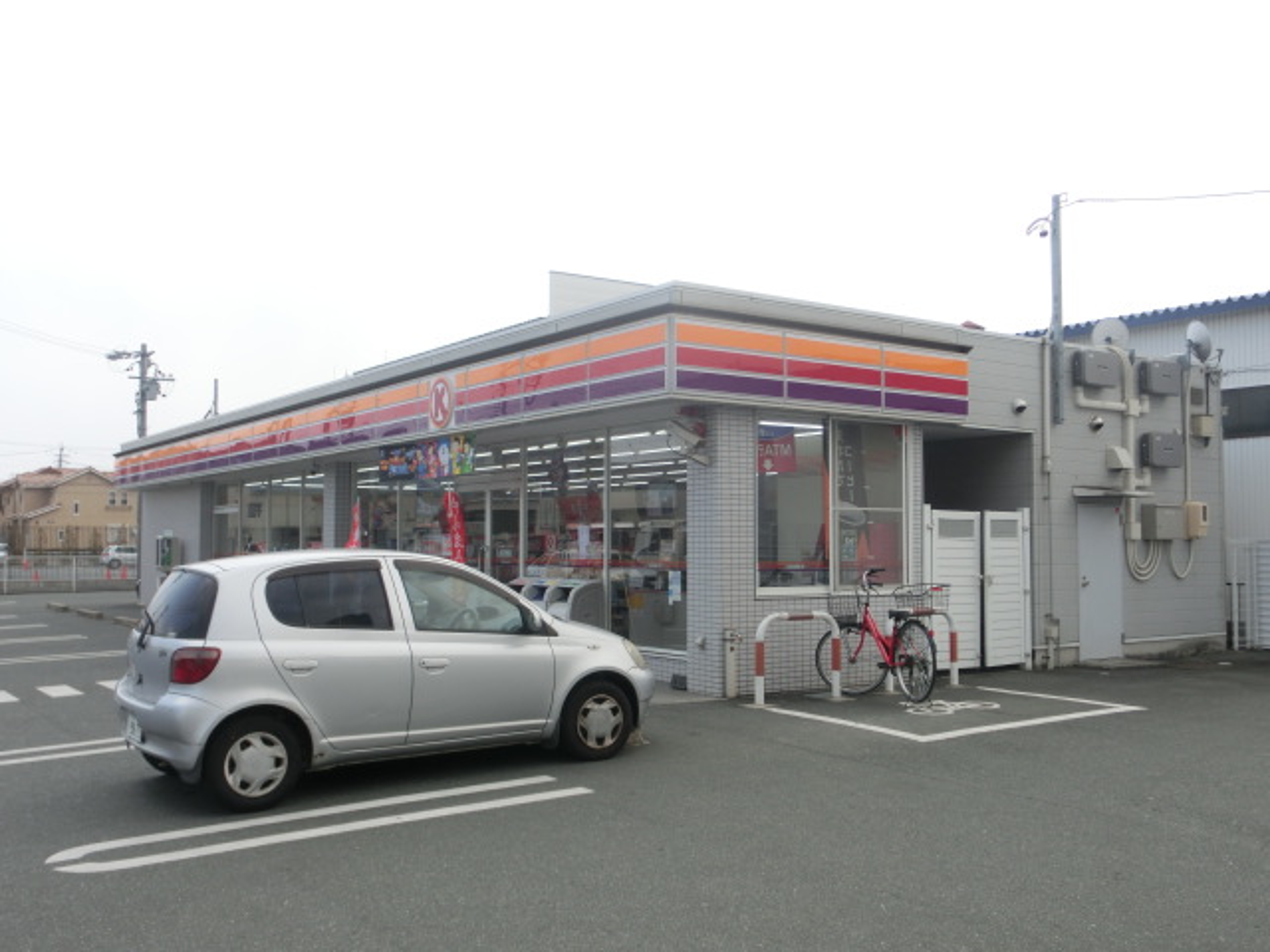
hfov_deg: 55.4
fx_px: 1211
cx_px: 635
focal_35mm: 33
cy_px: 476
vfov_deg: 42.9
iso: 80
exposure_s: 1/400
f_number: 3.7
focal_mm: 5.93
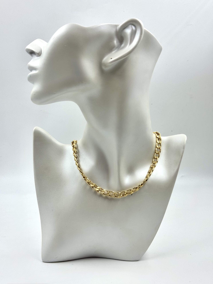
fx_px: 394
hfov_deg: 30.3
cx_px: 106
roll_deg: +0.7
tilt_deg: -11.2
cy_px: 142
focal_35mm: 48
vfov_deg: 39.7
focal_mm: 6.76
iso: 64
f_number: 1.78
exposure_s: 1/913
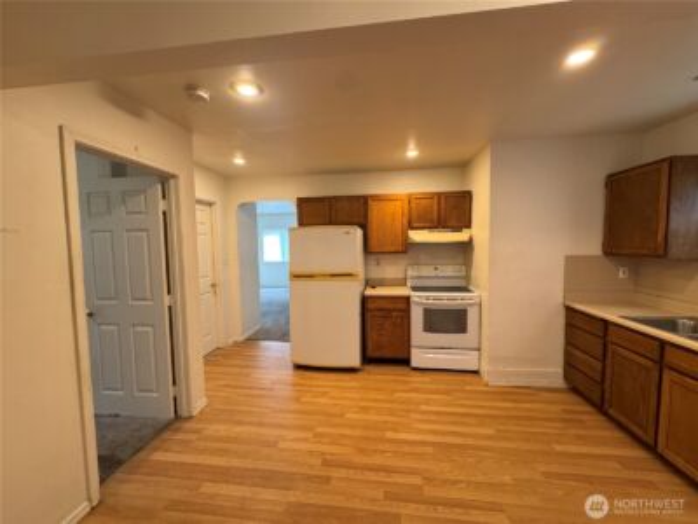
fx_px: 282
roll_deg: +0.0
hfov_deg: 102.1
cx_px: 349
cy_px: 262
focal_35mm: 14
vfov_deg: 85.7
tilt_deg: -3.1
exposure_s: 1/120
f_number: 2.2
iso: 250
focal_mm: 2.22
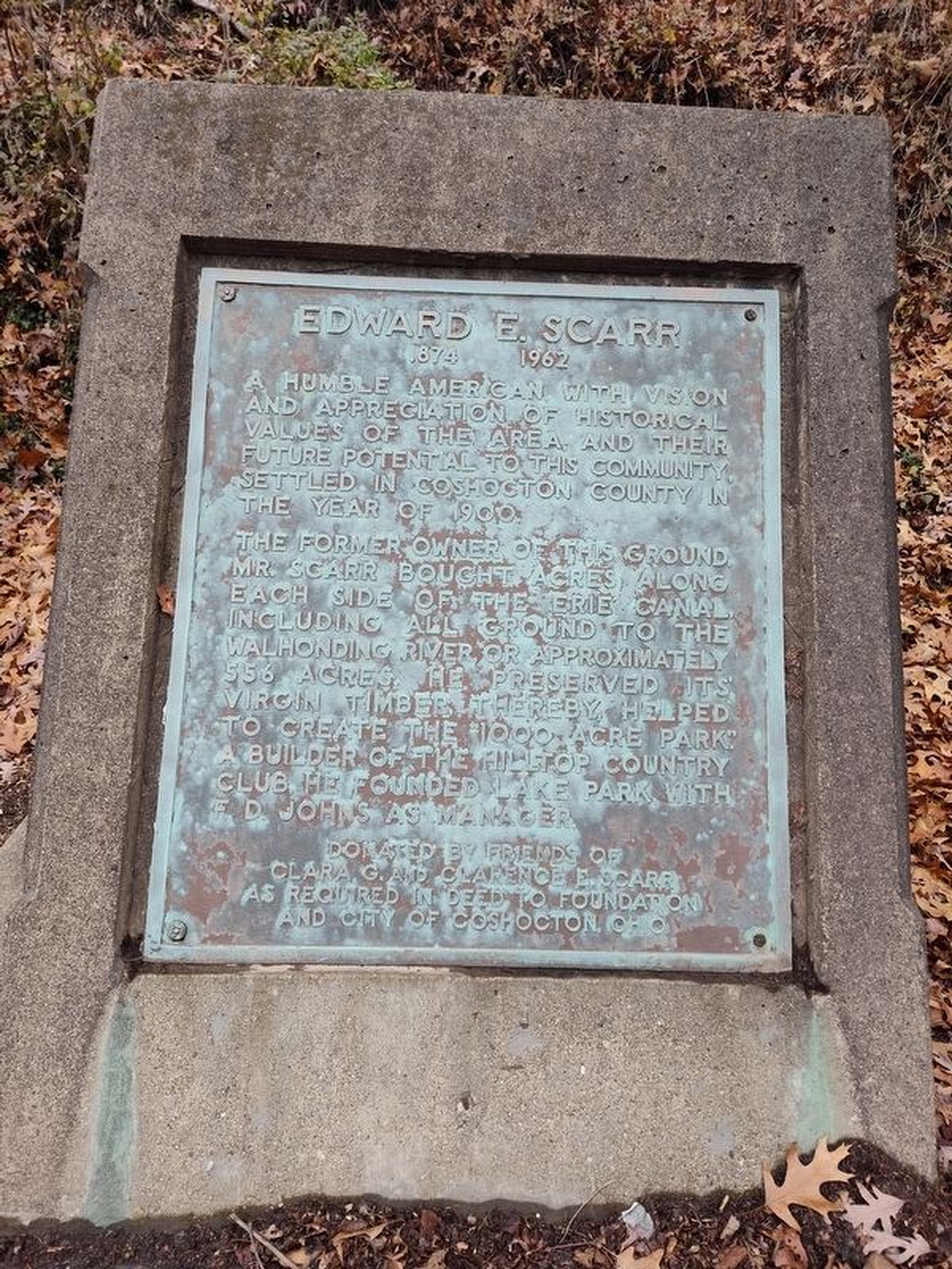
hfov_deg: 58.9
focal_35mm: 23
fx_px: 843
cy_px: 634
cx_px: 476
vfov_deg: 73.9
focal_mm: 5.56
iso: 731
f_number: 1.8
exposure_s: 1/120
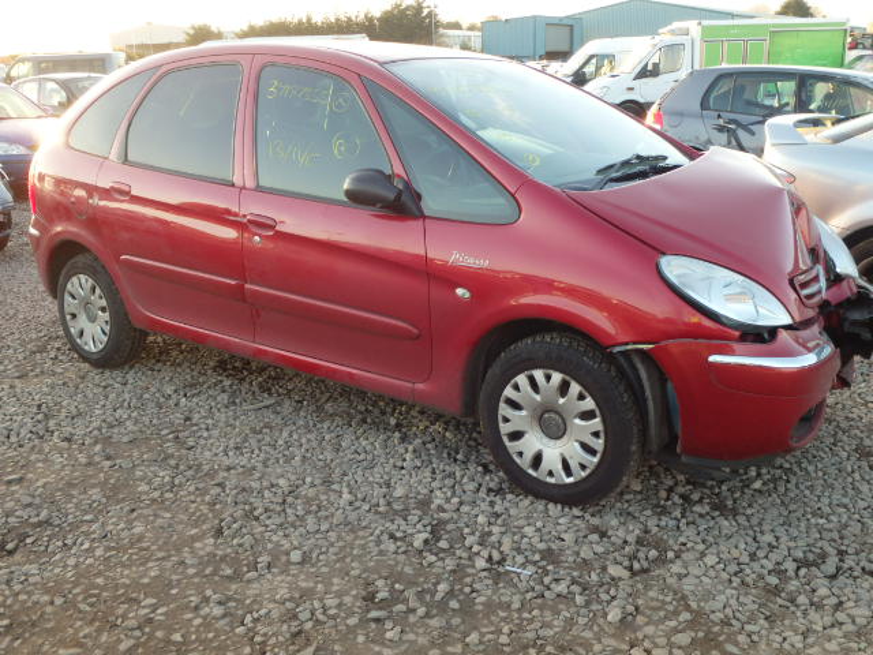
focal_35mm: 36
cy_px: 328
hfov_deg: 51.4
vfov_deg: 39.7
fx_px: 908
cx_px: 436
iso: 200
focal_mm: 6.4
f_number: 4.5
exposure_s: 1/80
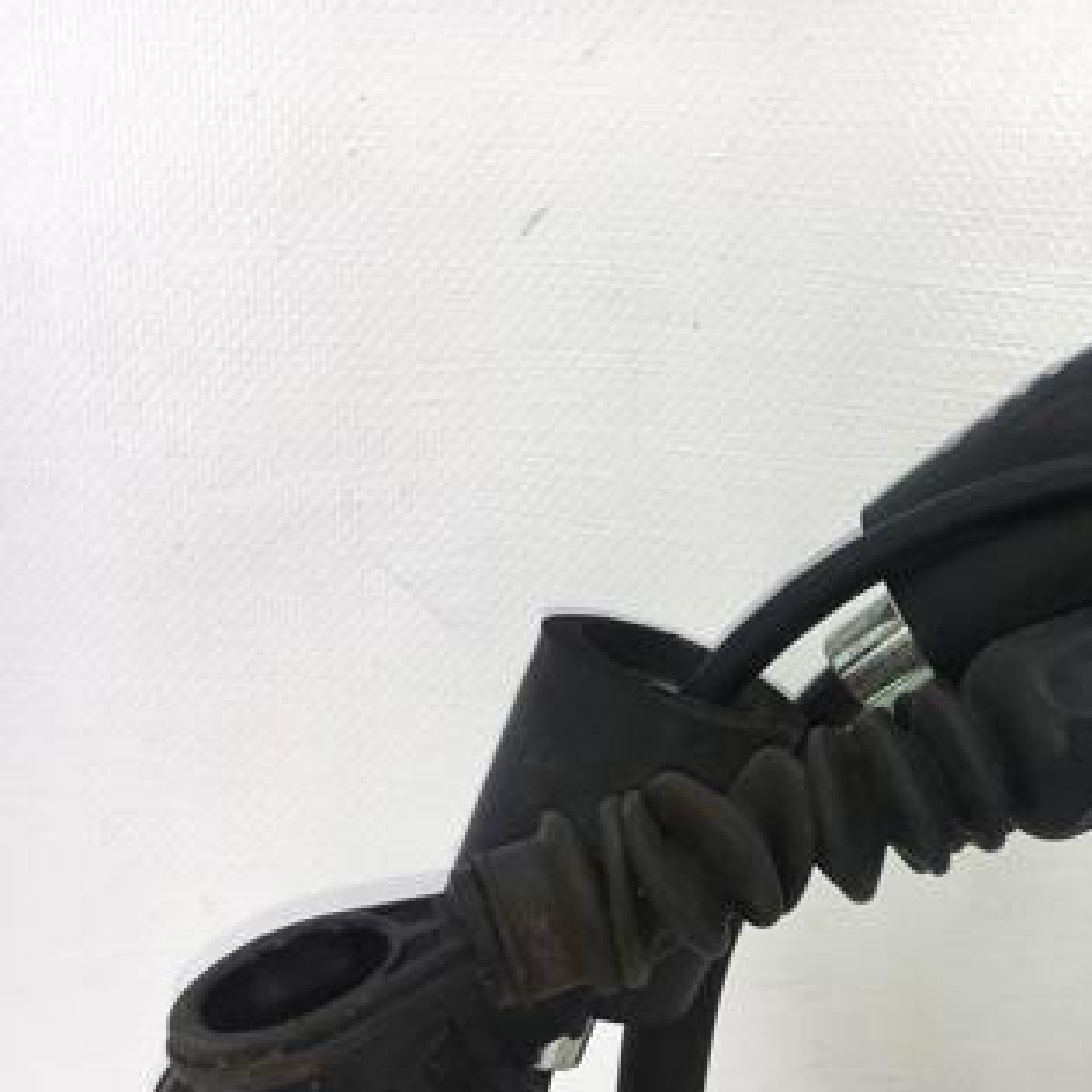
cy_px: 707
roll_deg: -4.1
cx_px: 1054
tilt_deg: -16.8
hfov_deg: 30.8
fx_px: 1856
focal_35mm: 52
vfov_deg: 32.6
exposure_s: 1/253
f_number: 2.2
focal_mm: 4.15
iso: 25
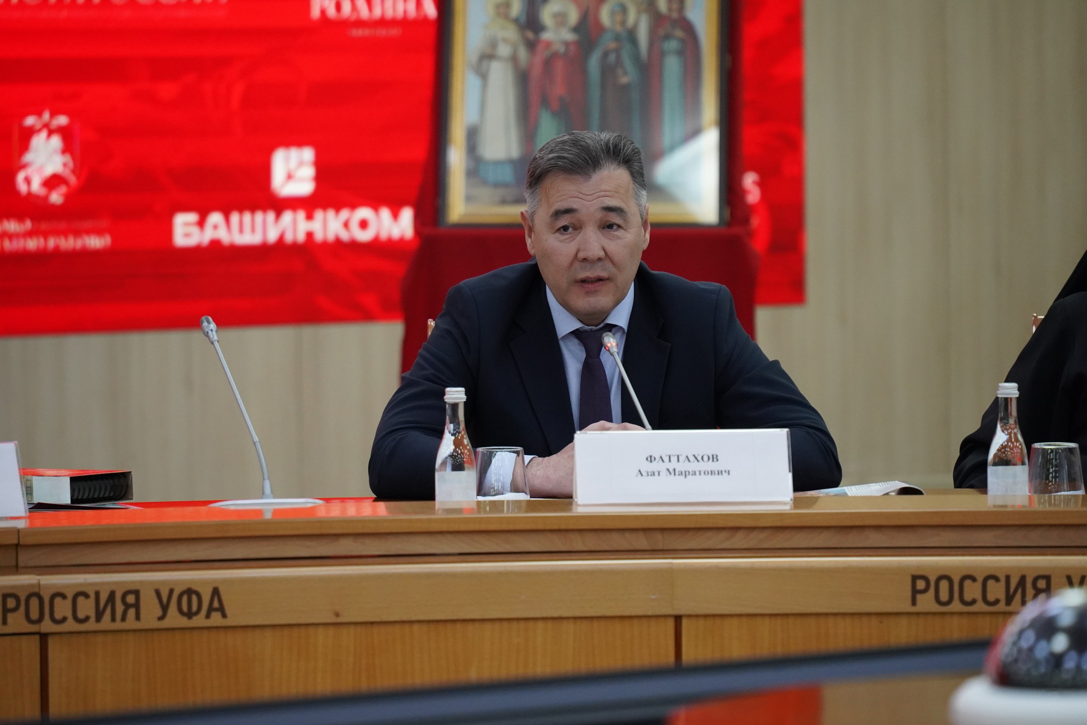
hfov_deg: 10.3
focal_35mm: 200
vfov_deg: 6.9
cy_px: 362
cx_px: 544
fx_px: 6039
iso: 6400
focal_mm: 200
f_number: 5.6
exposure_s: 1/160
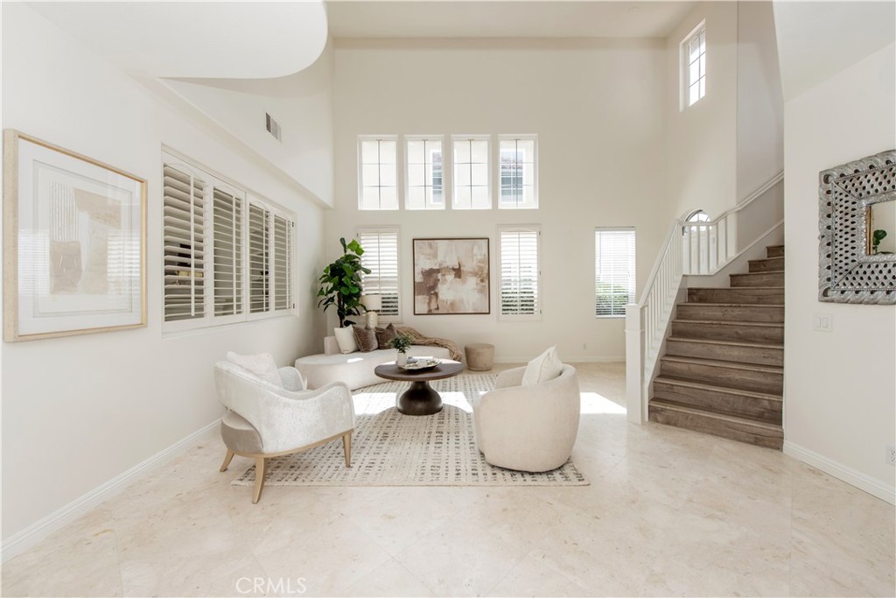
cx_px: 448
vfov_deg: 81.2
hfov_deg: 104.2
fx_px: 348
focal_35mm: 14
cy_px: 299
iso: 100
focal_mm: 14
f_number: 5.6
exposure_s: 1/125
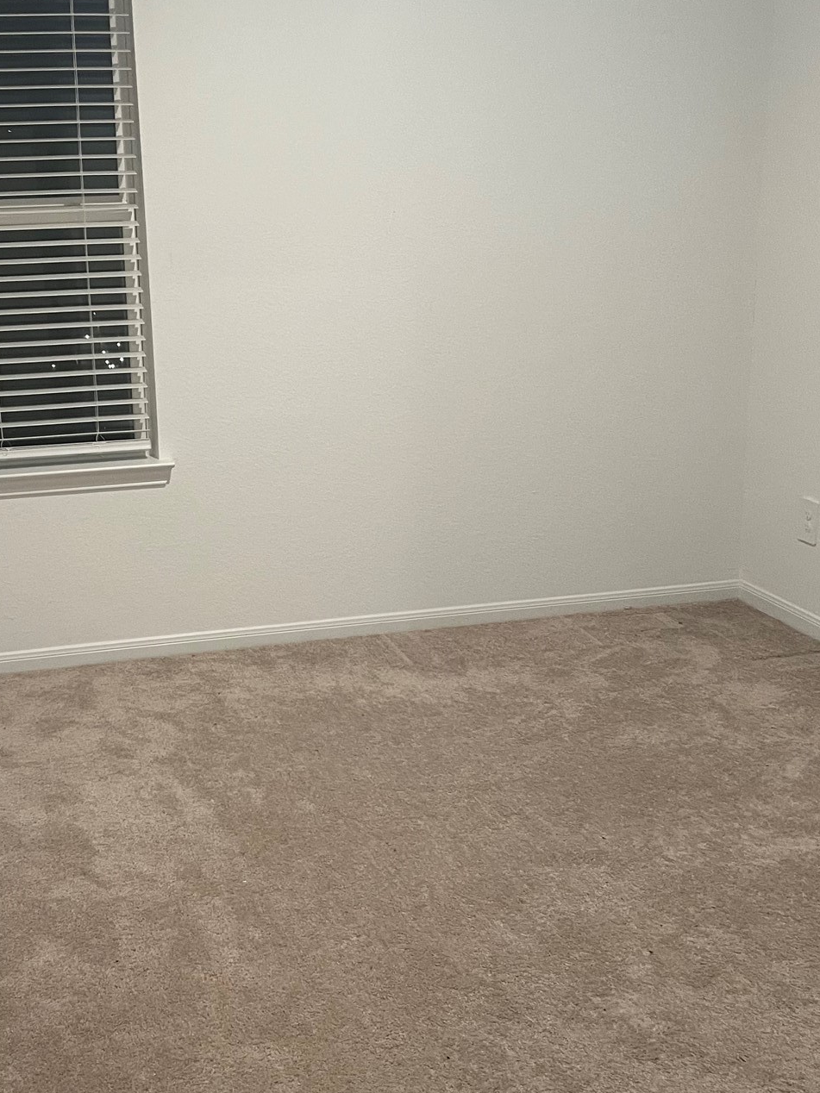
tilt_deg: -12.9
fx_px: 1327
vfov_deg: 44.8
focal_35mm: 42
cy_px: 512
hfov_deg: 33.9
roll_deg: +3.4
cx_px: 242
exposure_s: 1/60
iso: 200
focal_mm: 5.7
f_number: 1.5
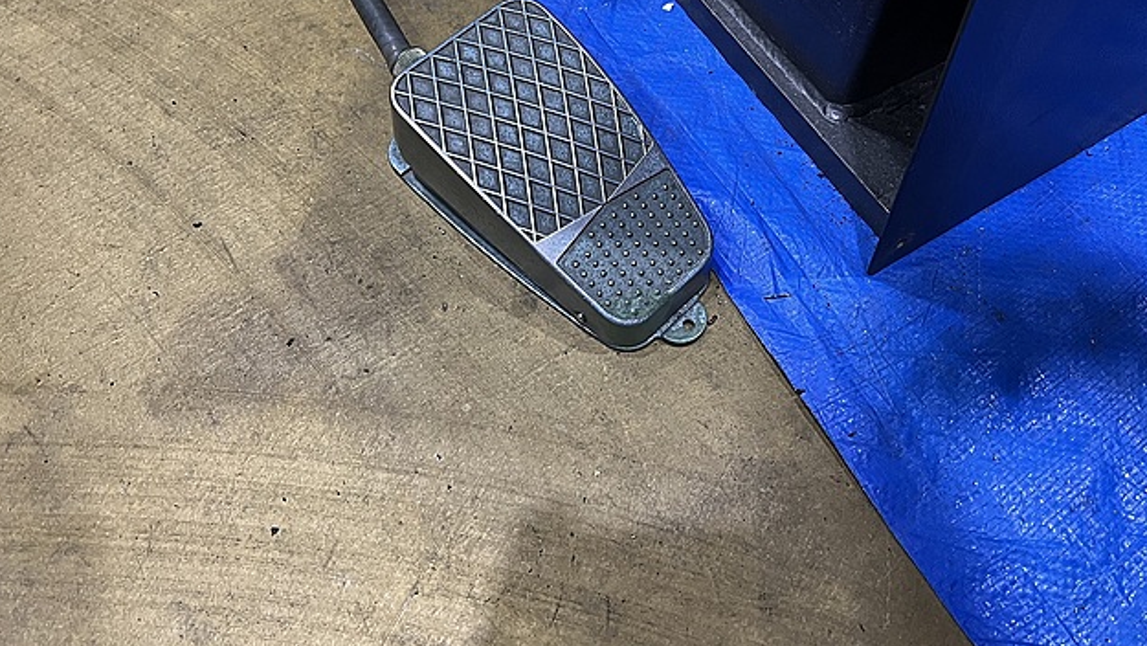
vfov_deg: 39.7
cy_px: 209
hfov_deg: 66.0
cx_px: 567
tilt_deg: -60.8
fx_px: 882
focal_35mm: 29
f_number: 1.5
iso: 320
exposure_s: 1/60
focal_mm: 5.7
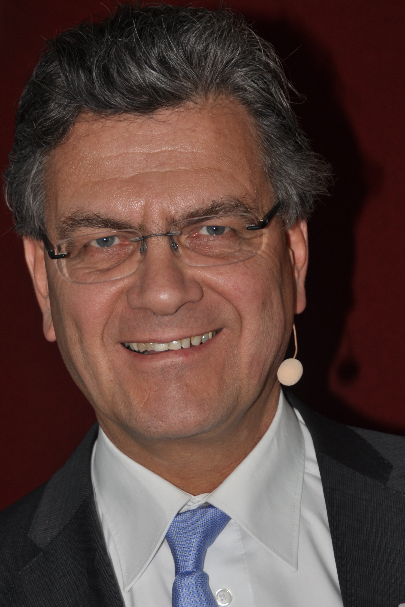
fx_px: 1316
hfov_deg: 17.5
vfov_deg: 26.0
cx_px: 202
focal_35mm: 78
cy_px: 304
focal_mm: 52
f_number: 4.8
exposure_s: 1/60
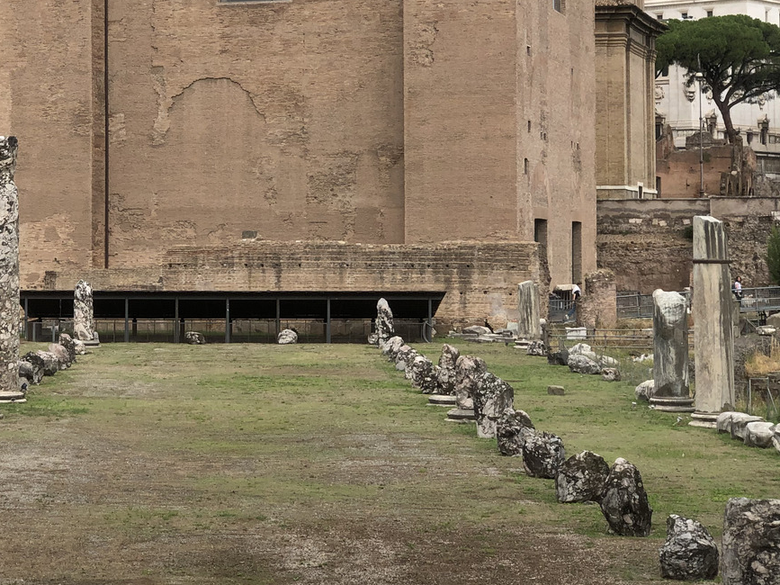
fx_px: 2163
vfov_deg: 15.3
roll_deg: +0.6
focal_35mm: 96
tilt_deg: +3.6
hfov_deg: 20.3
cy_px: 95
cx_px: 226
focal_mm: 6
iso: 16
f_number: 2.4
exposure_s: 1/335
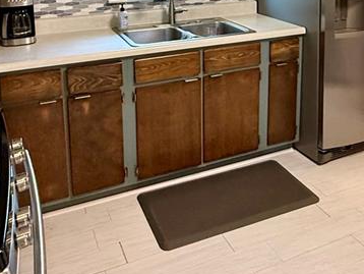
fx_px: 421
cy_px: 2
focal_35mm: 40
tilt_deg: -8.1
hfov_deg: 46.7
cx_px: 201
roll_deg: +0.9
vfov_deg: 33.1
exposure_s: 1/120
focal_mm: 2.22
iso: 640
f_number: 2.2
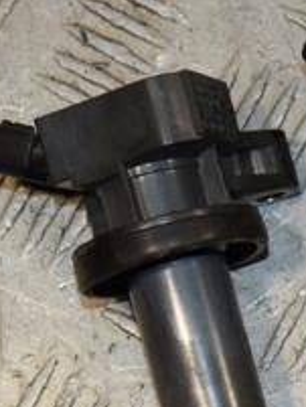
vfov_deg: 10.2
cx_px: 428
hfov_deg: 7.6
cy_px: 371
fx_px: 2277
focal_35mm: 193
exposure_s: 1/200
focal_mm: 45
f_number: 8
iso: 800
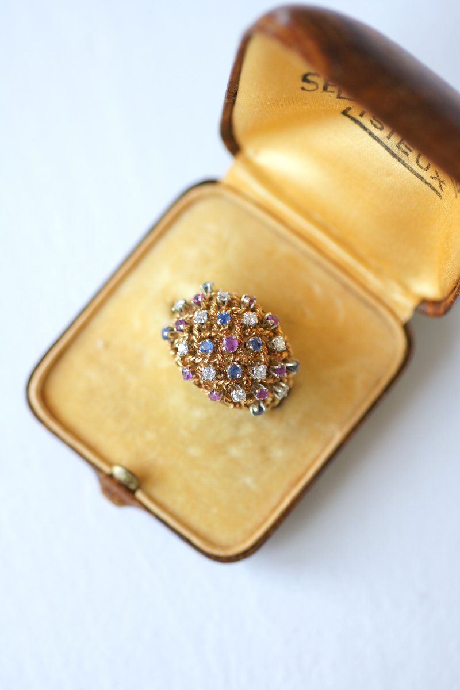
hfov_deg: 13.0
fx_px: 2012
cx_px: 230
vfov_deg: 19.5
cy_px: 345
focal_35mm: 105
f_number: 2.8
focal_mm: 70
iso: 200
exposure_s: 1/125
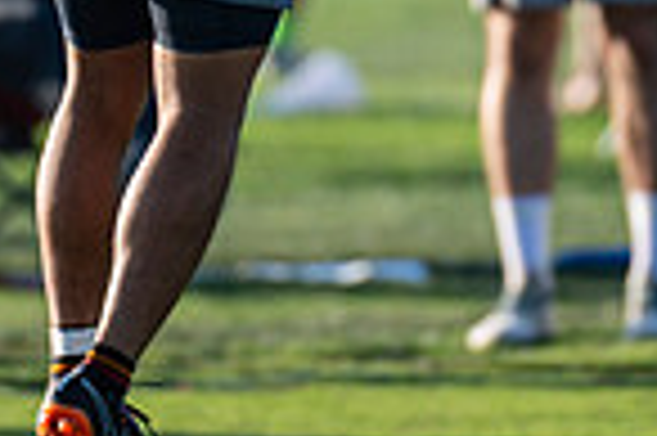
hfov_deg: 1.4
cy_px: -224
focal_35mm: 1502
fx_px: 27381
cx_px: 375
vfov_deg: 0.9
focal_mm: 300
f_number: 3.2
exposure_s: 1/1000
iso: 110
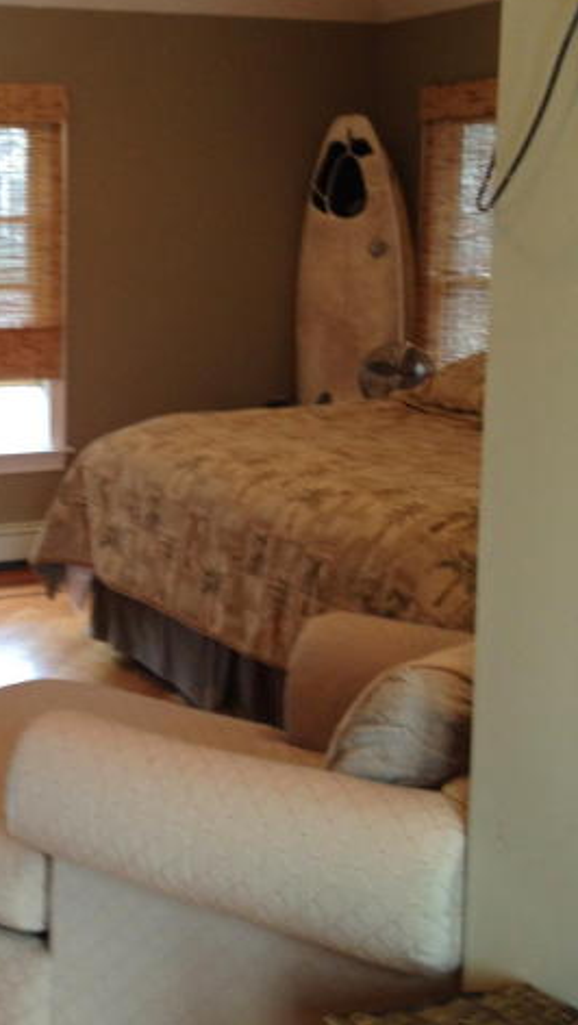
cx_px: -11
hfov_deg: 18.9
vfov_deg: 33.8
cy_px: 436
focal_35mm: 62
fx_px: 1687
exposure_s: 1/20
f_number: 2.4
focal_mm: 4.28
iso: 80
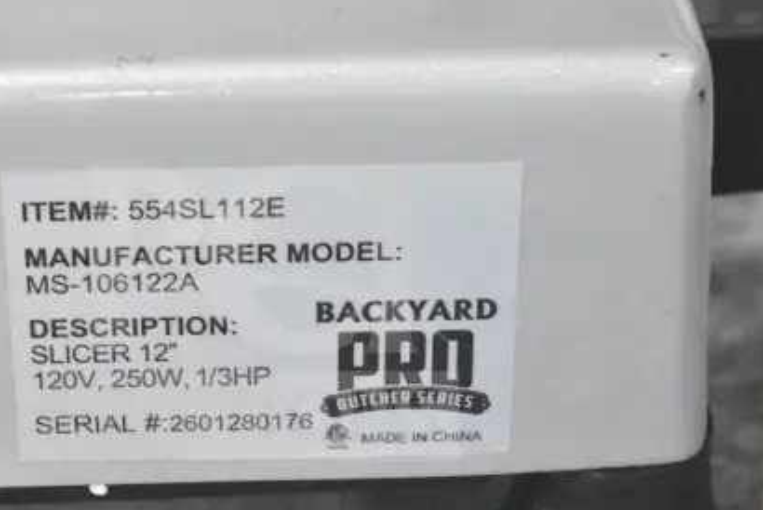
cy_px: 312
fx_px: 2603
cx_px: 249
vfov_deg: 11.2
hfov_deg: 16.6
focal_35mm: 123
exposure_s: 1/100
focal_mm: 55
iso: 6400
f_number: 5.6
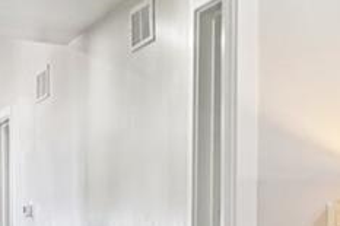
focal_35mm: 96
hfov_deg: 13.3
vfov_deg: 14.0
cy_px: 229
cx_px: 886
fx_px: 906
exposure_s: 1/15
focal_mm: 14
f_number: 10
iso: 400
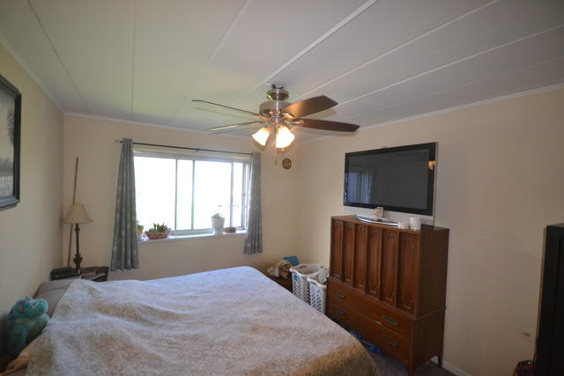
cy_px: 188
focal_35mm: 15
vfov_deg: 77.4
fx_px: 235
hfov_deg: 100.4
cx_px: 282
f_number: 4
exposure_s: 1/60
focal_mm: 10
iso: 450
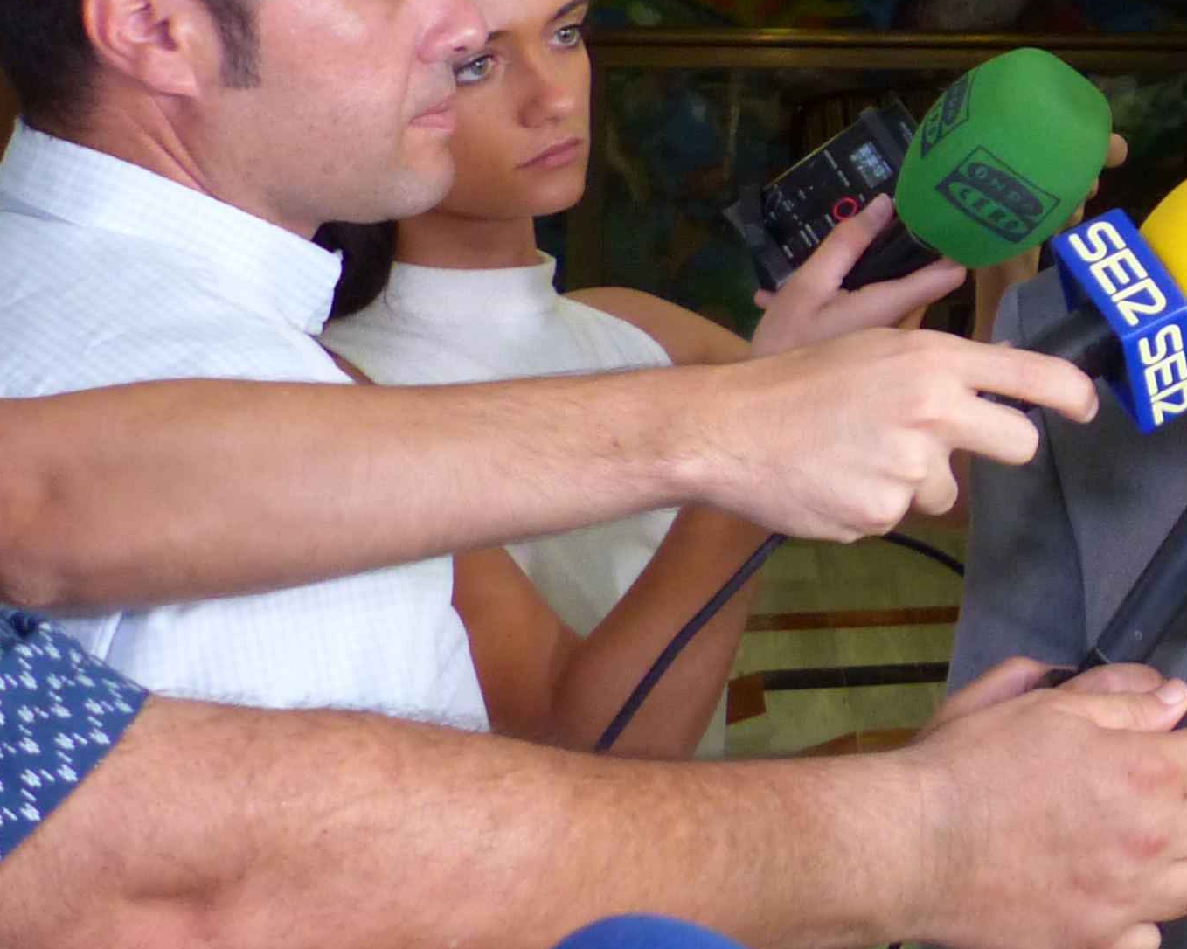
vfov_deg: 16.1
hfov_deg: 18.6
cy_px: -140
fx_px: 3232
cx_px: 1744
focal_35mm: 92
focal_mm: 5.7
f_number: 2.8
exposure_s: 1/60
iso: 250
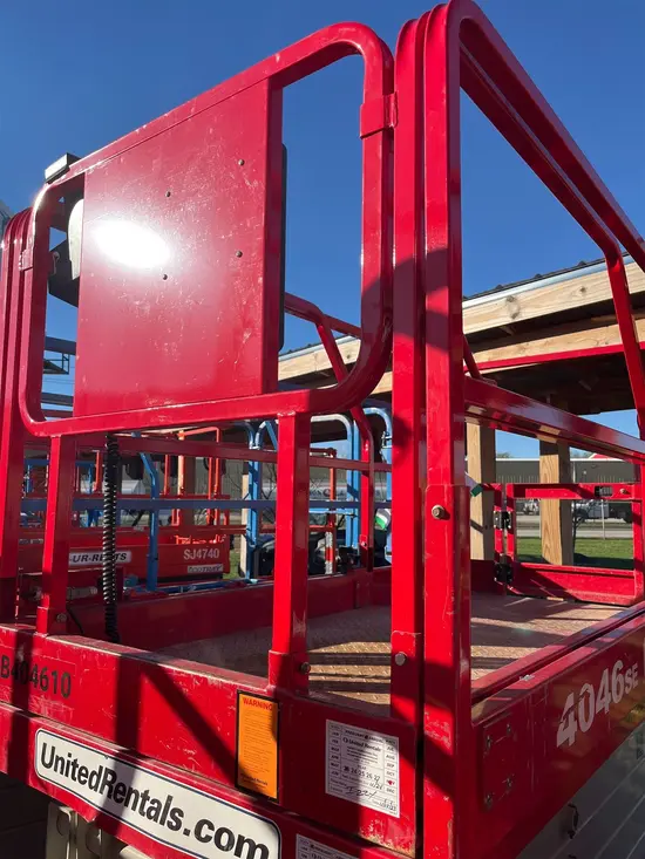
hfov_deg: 53.1
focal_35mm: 26
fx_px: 646
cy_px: 430
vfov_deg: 67.3
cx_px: 322
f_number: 1.6
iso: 50
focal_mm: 5.1
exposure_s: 1/2358
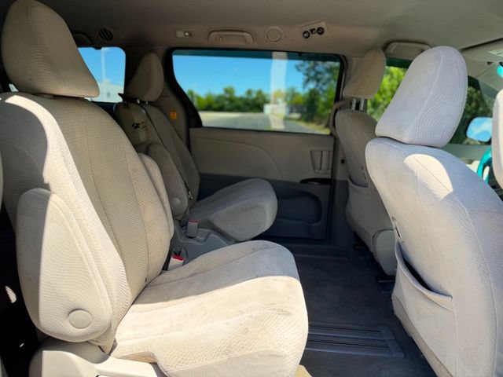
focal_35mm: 24
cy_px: 188
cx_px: 252
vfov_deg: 56.8
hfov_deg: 71.6
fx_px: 349
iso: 100
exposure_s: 1/831
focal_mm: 6.76
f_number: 1.78
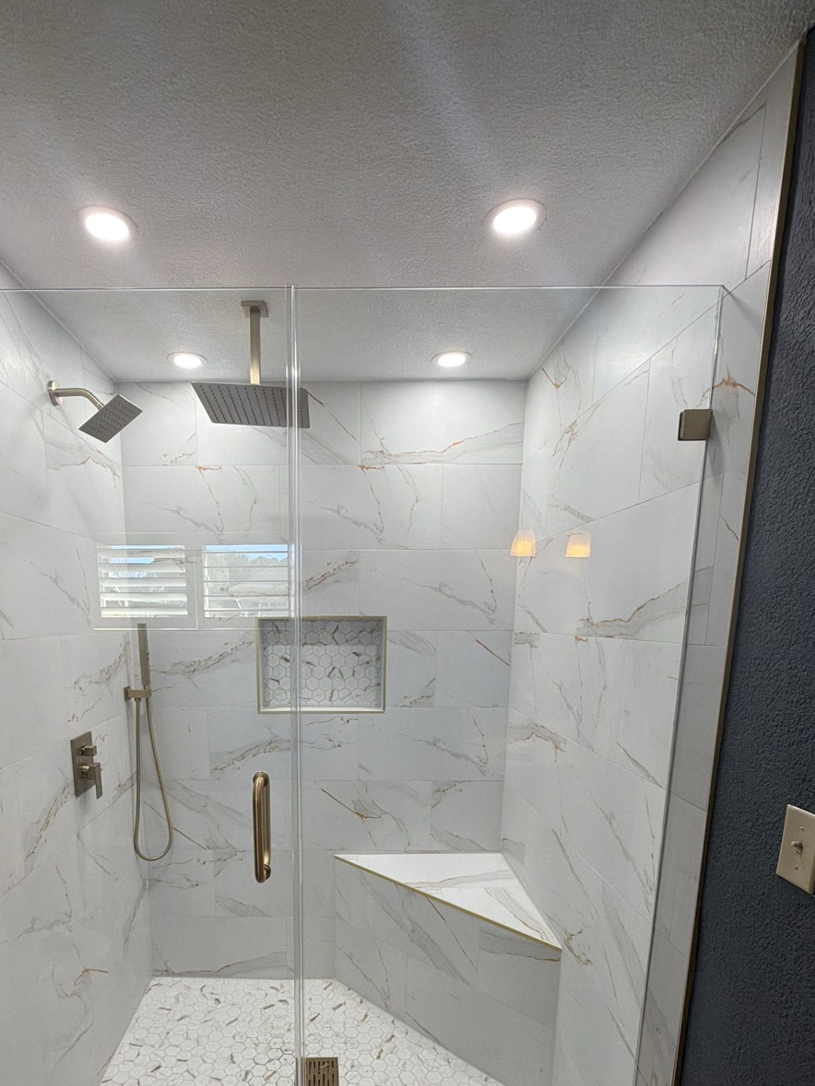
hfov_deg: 68.1
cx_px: 330
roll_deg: +1.2
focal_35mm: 19
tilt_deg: -8.5
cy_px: 730
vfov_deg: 81.6
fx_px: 597
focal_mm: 2.22
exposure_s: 1/120
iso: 80
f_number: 2.2
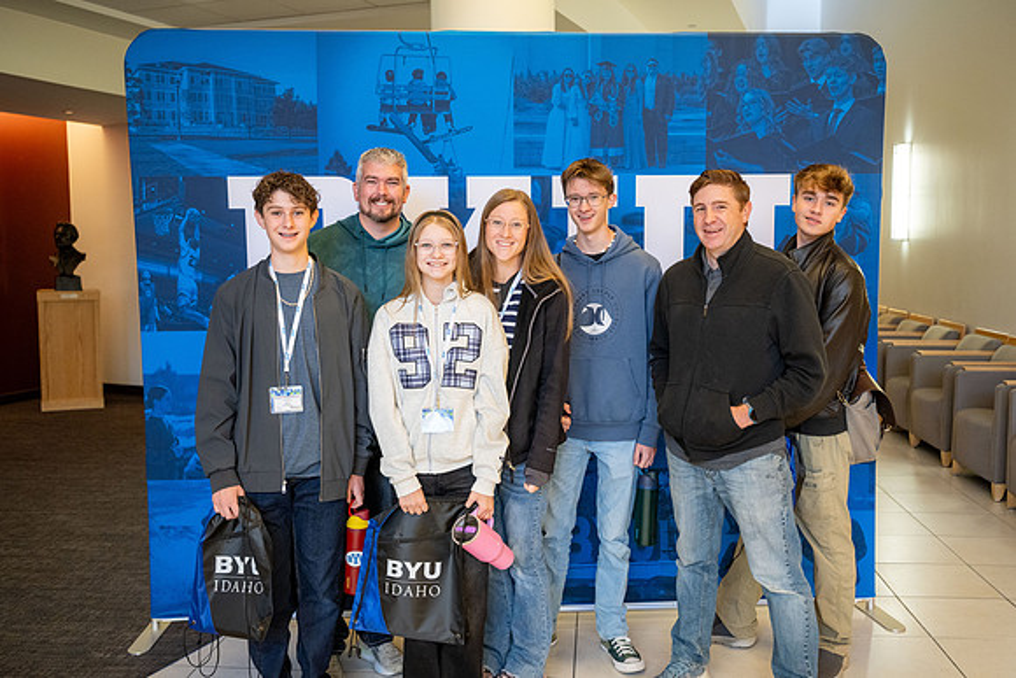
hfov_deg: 55.0
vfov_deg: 38.3
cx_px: 506
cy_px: 330
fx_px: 976
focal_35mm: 35
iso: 1250
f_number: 3.2
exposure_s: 1/160
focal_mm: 32.5
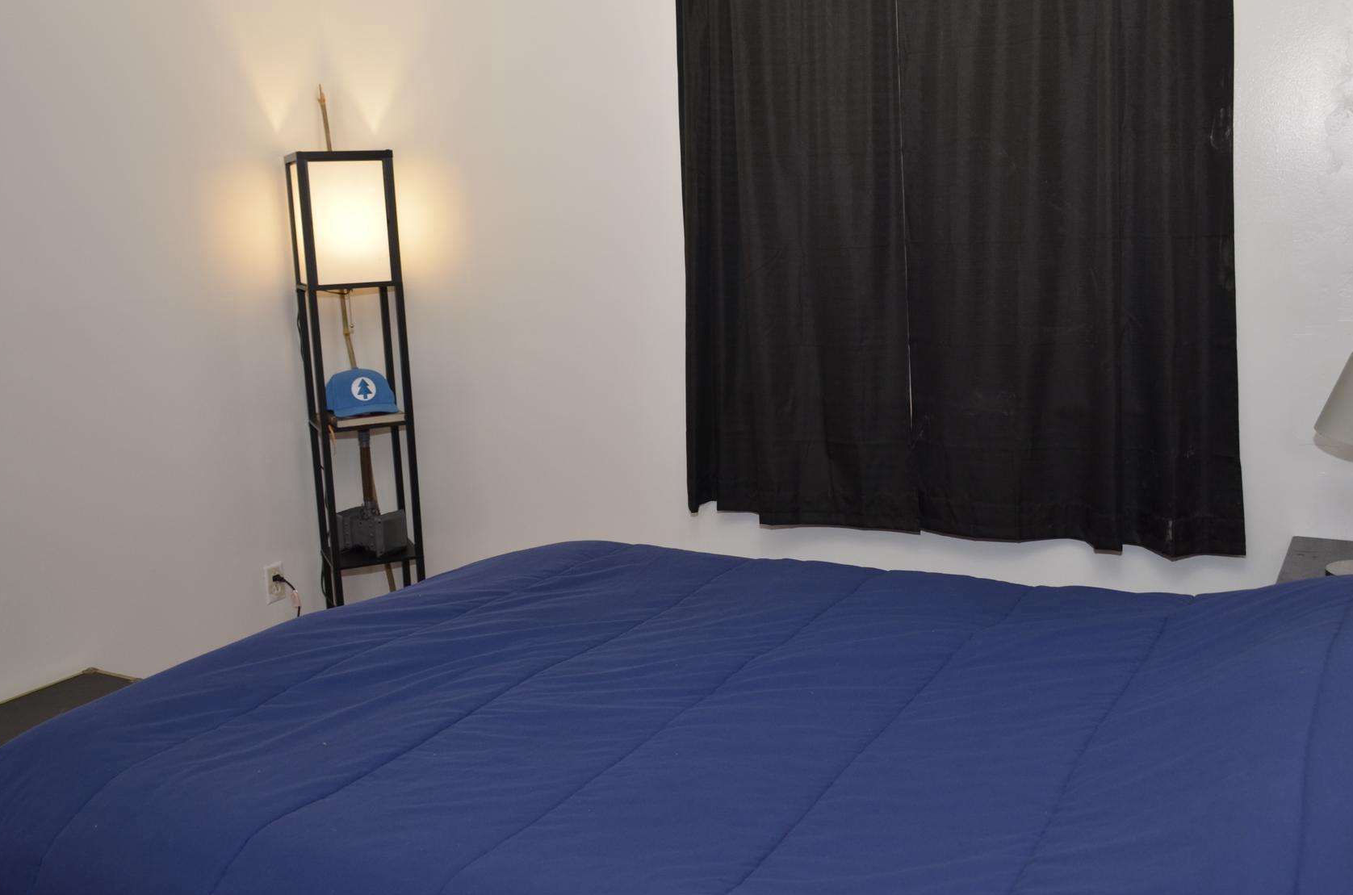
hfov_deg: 57.2
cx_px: 750
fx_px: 1237
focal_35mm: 33
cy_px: 417
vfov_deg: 39.8
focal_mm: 18
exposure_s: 1/60
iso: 320
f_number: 5.6
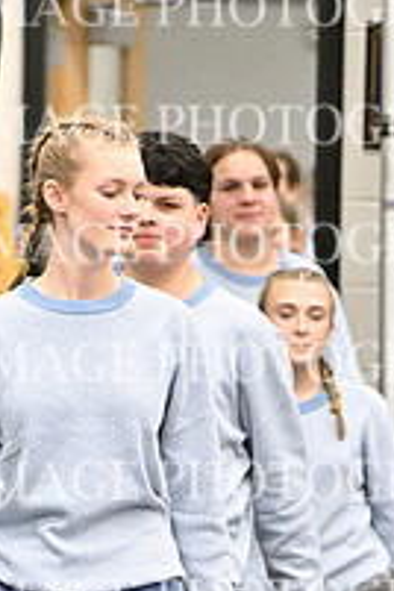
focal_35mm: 432
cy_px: 540
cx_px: 141
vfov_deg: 4.8
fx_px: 7091
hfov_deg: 3.2
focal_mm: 150
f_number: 2.8
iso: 12800
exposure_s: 1/1000
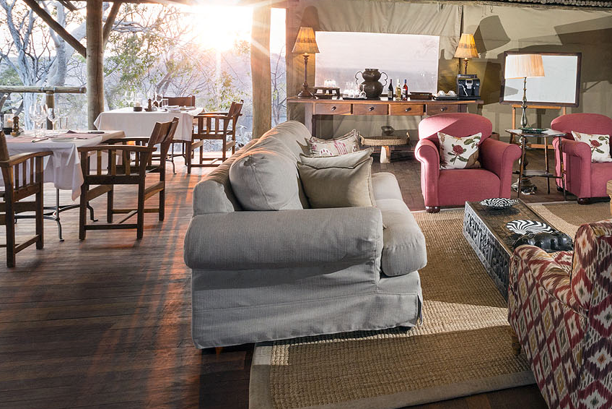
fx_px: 561
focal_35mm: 33
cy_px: 85
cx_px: 515
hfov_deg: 52.3
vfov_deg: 38.6
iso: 800
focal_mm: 14
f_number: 13
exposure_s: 1/6
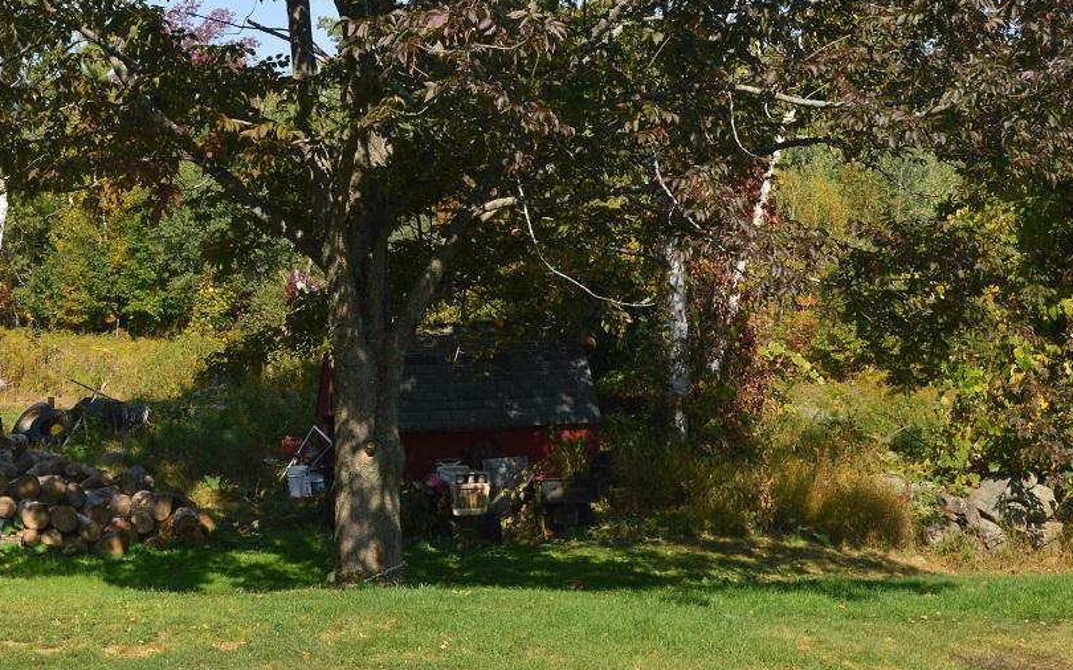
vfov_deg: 21.8
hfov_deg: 34.1
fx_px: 1725
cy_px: 151
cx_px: 317
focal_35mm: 59
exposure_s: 1/320
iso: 400
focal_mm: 26
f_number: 10
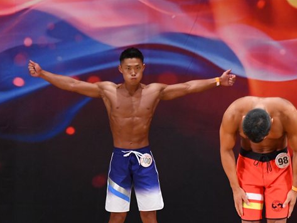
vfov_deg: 3.9
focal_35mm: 378
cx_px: 185
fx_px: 3244
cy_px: 161
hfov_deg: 5.2
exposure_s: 1/400
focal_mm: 160
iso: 3600
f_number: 5.6
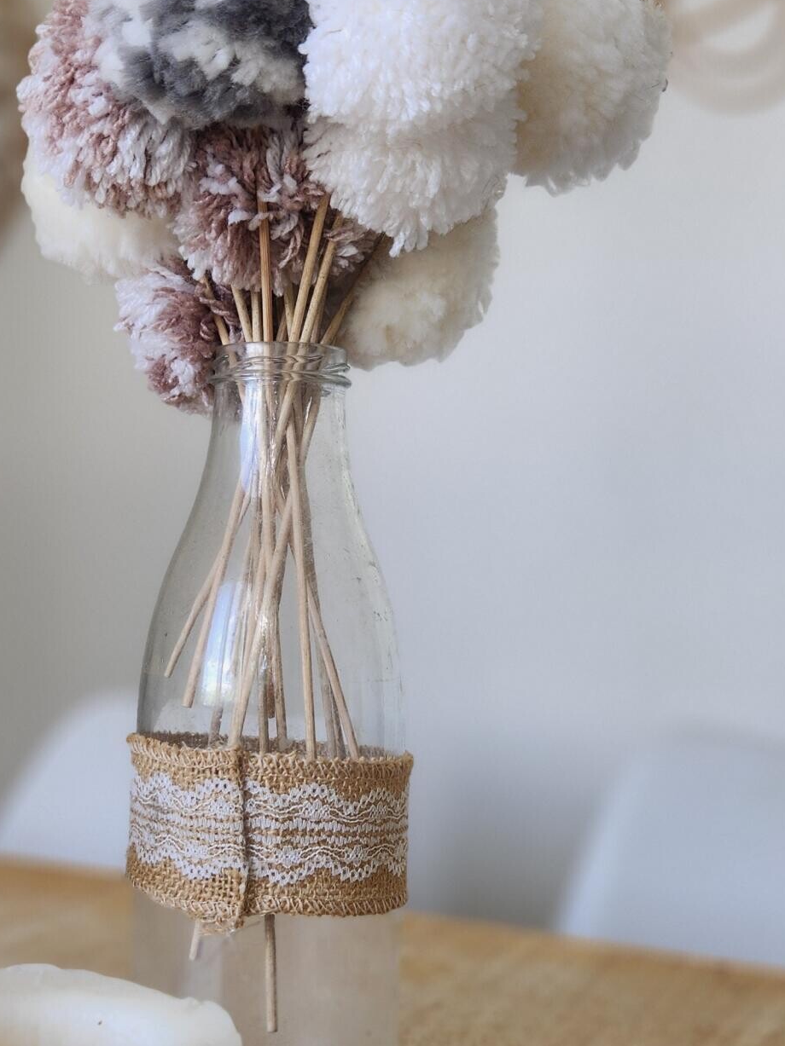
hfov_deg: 30.1
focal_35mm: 48
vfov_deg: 39.7
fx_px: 1452
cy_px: 546
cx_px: 276
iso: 64
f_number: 1.8
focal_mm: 5.4
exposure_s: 1/100
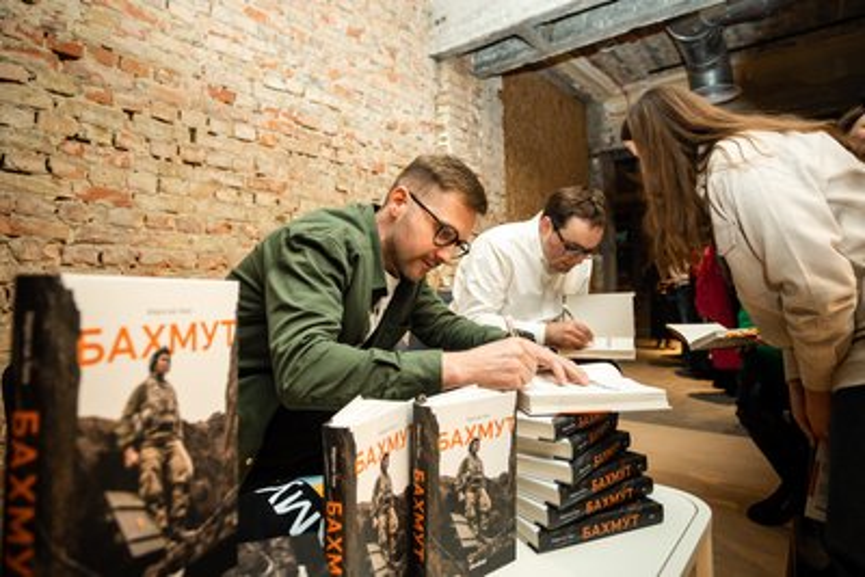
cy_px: 239
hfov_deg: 84.2
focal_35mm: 20
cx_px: 432
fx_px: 479
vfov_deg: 61.8
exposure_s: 1/125
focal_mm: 17
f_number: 4
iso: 3200
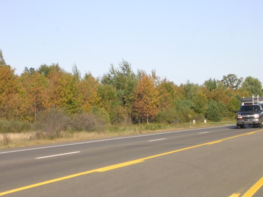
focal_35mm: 115
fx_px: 874
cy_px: 98
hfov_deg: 17.1
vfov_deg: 12.9
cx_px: 132
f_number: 4.9
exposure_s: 1/210
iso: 50
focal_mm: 17.4
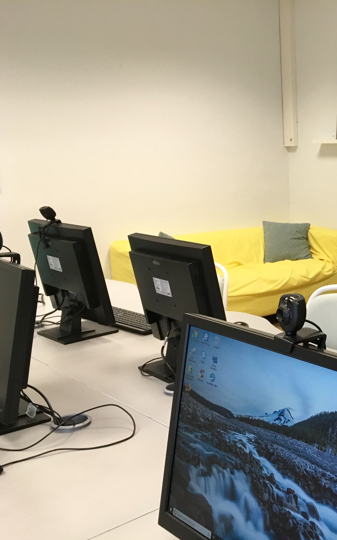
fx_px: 646
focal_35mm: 44
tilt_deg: -12.8
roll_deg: +1.2
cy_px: 290
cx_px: 362
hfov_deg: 27.0
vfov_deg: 45.2
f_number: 2.2
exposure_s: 1/33
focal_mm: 4.15
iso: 64
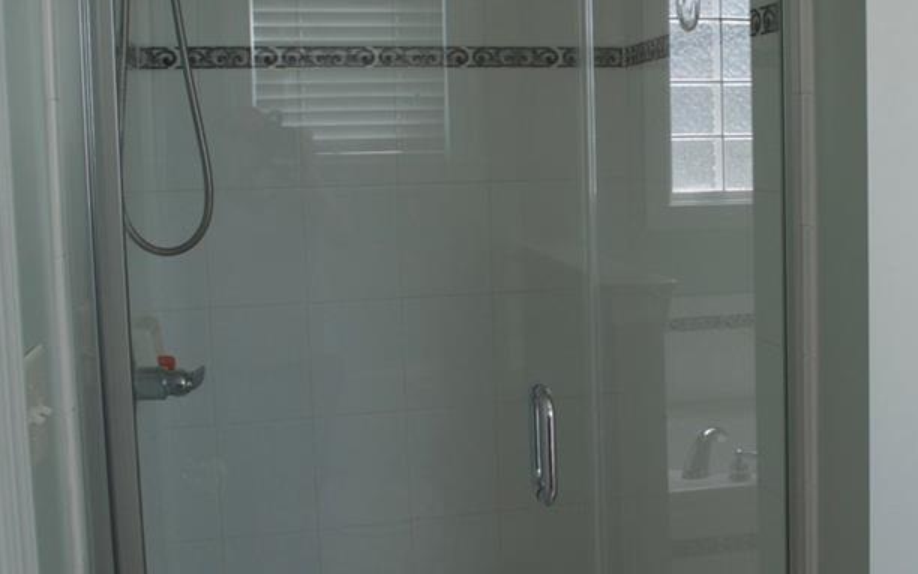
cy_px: 234
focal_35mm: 46
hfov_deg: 41.9
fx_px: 1151
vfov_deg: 28.0
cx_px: 708
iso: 280
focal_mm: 18
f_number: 5.6
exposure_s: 1/60
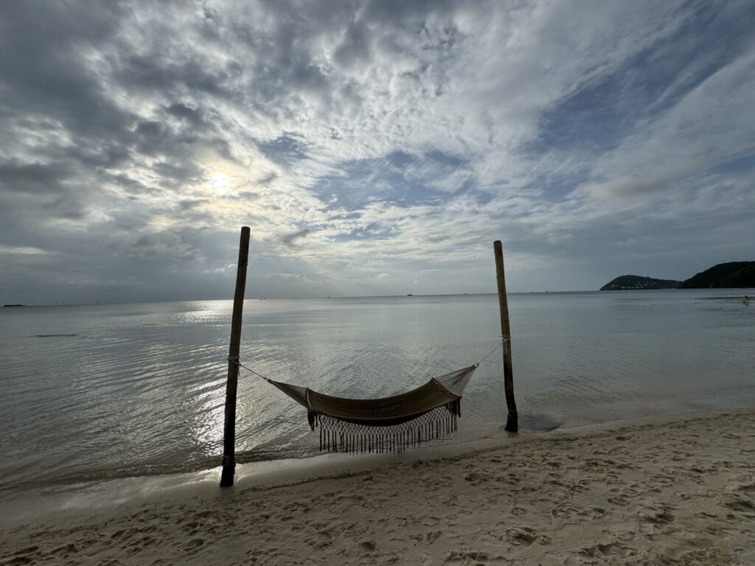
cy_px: 283
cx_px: 378
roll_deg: +1.4
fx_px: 305
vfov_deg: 85.7
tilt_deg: +2.2
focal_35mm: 14
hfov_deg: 102.1
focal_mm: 2.22
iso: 40
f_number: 2.2
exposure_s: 1/7299
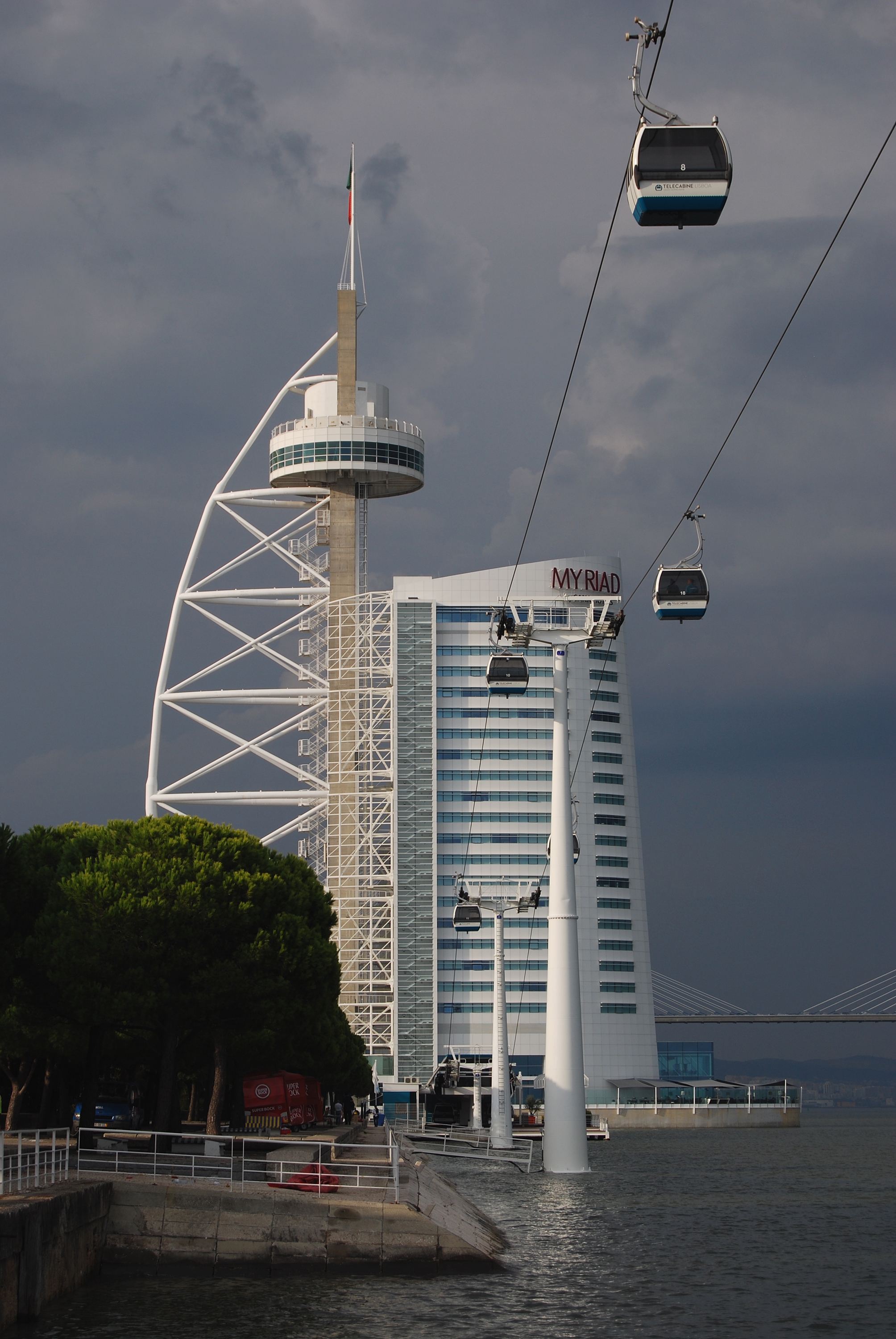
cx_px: 448
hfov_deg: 16.6
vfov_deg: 24.6
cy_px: 670
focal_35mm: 82
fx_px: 3071
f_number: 8
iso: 100
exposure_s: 1/250
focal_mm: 55
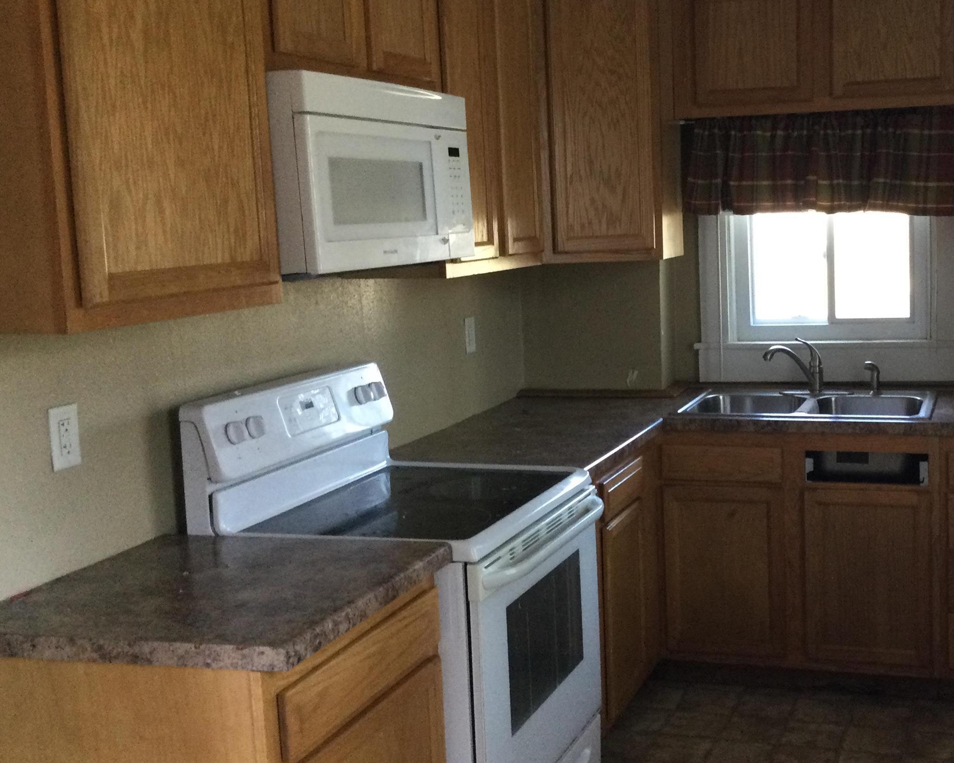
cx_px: 673
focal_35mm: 45
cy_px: 373
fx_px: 1271
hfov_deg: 40.4
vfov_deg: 33.4
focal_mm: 3.3
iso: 125
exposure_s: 1/30
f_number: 2.4
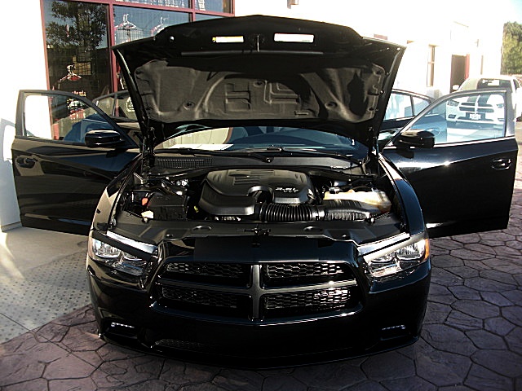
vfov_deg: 39.7
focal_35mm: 36
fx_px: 543
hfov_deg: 51.4
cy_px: 196
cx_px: 261
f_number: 2.8
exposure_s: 1/160
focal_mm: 6.3
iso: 50
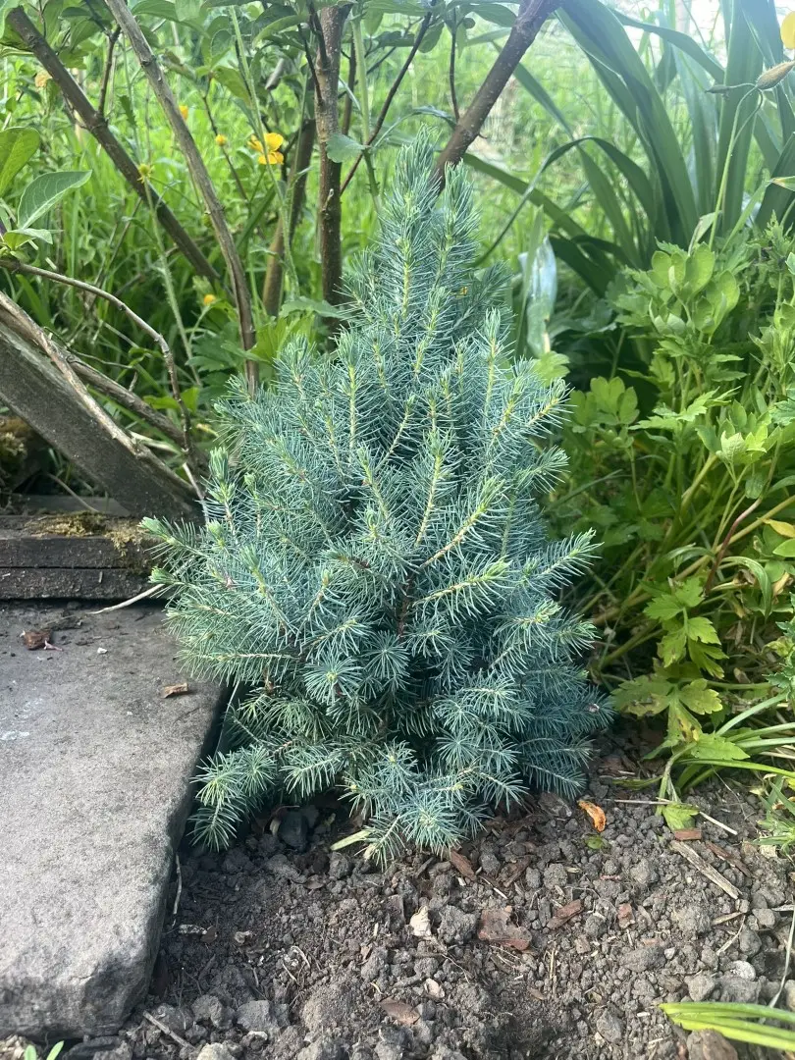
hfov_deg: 53.1
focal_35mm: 26
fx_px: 796
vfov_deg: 67.3
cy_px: 530
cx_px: 398
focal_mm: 5.1
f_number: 1.6
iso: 64
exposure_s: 1/122
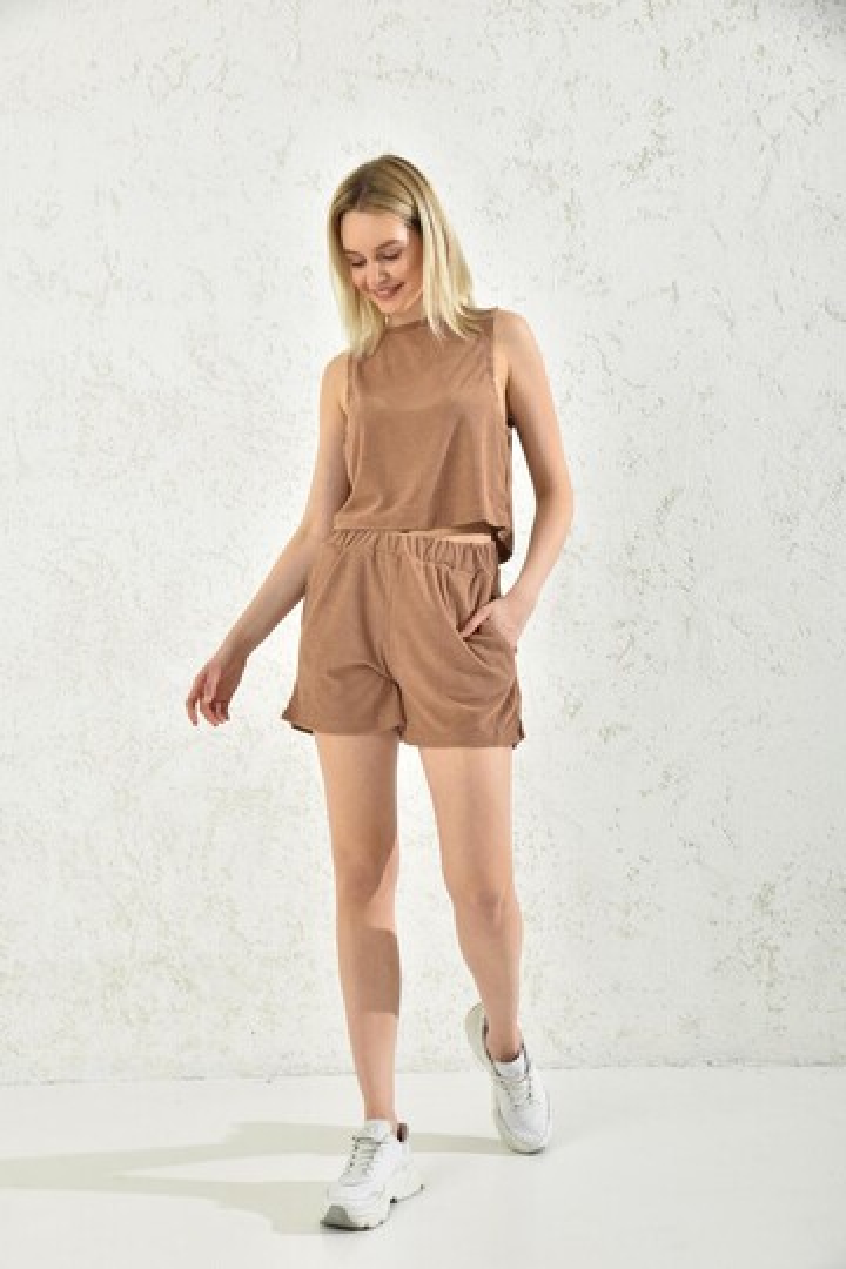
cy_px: 634
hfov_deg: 26.0
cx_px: 423
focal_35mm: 52
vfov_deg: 38.2
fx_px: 1833
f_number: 7.1
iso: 100
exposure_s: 1/160
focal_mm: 52
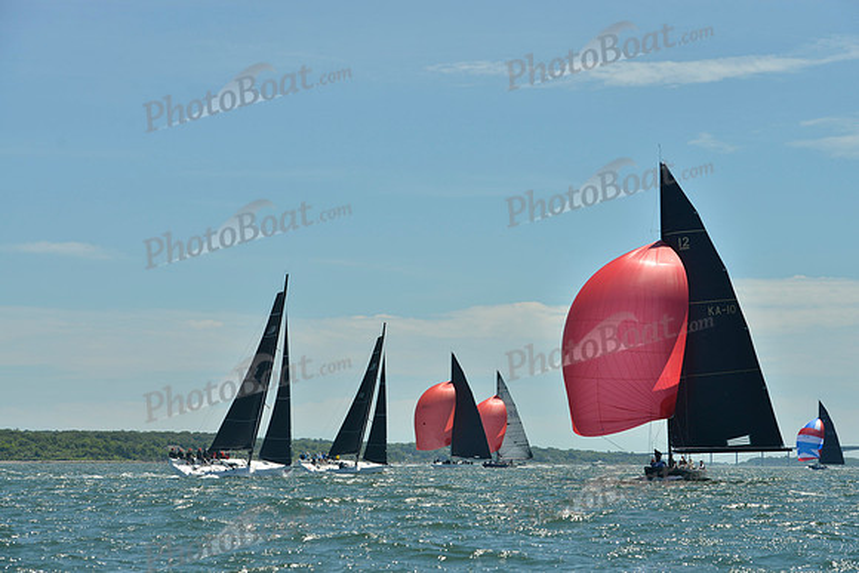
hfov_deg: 20.8
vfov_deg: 14.0
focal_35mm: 98
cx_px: 430
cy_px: 286
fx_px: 2339
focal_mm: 98
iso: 280
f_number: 7.1
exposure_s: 1/2000
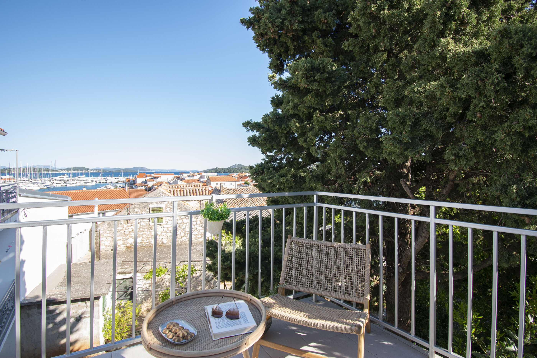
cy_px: 179
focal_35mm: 18
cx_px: 268
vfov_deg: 67.4
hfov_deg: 90.0
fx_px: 268
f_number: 5.6
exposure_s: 1/125
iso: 100
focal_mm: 12
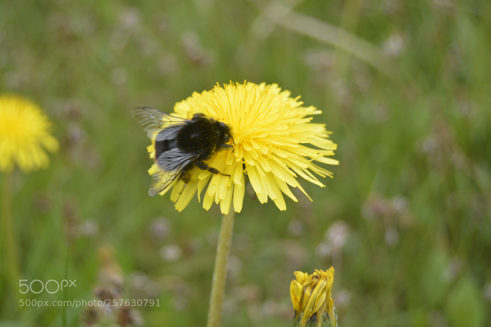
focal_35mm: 82
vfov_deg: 16.5
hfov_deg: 24.6
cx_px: 246
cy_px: 164
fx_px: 1124
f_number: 6.3
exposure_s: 1/160
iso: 100
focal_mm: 55
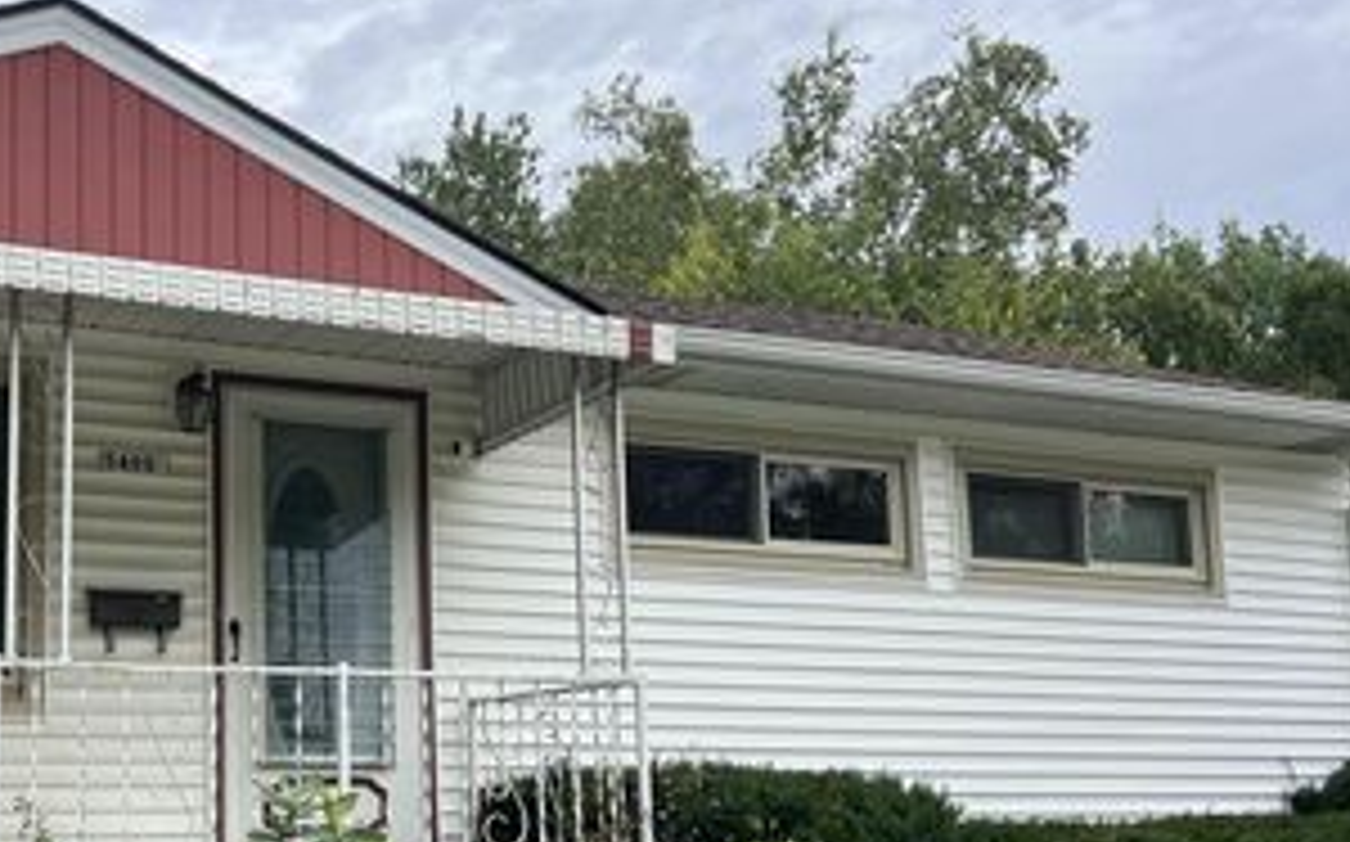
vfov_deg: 27.7
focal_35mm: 46
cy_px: 597
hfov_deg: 41.6
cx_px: 261
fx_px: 1691
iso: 50
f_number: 1.5
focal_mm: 5.7
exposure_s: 1/1972
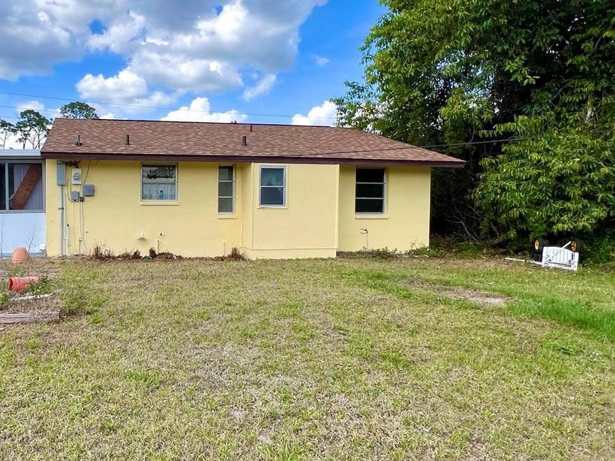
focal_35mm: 24
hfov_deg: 66.9
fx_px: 426
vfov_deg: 56.8
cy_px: 221
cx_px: 150
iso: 32
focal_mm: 1.57
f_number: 1.8
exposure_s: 1/1468
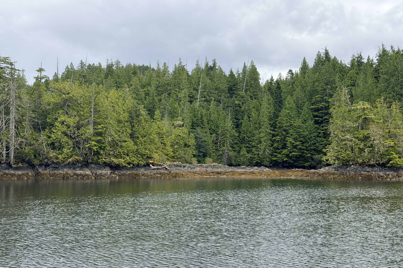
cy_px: 129
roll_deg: -0.1
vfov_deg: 25.1
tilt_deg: +2.9
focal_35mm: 54
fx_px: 604
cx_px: 216
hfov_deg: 36.9
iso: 64
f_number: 1.78
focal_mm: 6.76
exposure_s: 1/1377
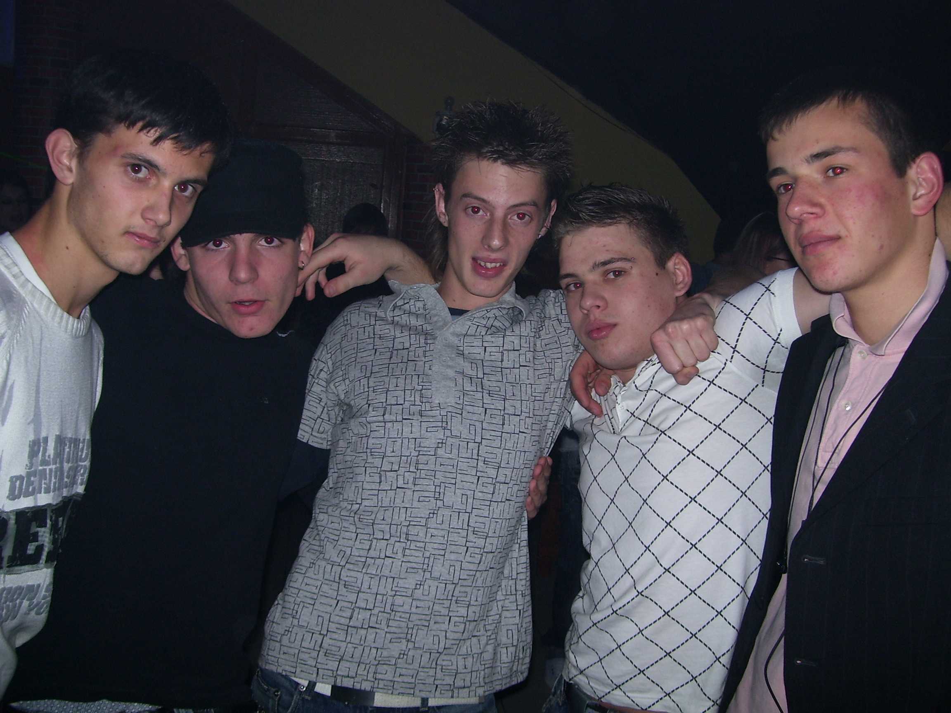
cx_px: 476
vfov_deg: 39.7
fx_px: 989
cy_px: 356
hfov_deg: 51.4
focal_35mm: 36
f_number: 2.7
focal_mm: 6
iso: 80
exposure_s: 1/60
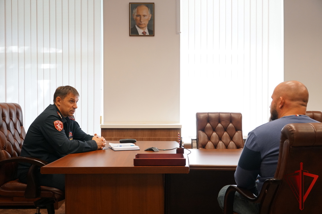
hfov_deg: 43.6
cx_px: 161
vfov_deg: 29.8
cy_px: 107
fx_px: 402
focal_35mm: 45
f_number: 4.5
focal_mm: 30
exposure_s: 1/160
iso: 1250
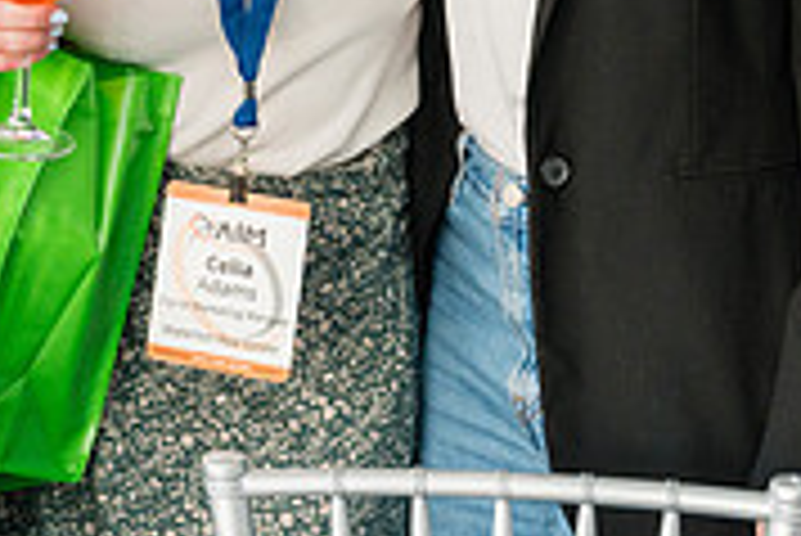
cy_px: -101
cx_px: 86
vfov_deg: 12.3
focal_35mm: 109
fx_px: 2427
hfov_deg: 18.4
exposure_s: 1/200
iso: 1600
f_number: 3.5
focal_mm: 33.4
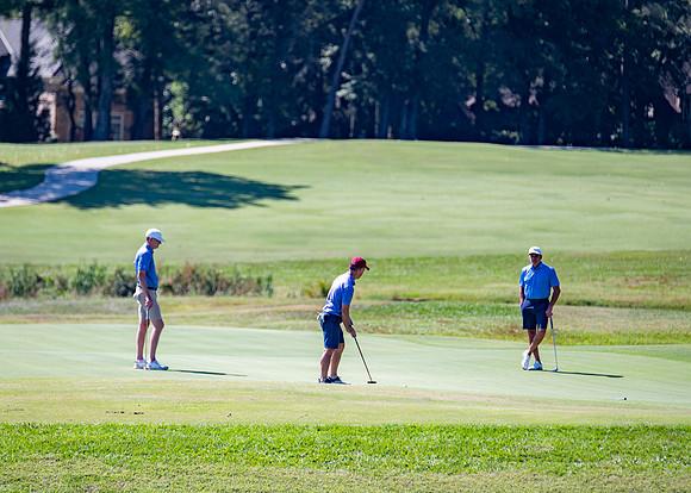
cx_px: 300
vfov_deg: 5.9
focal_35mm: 245
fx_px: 4808
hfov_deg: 8.2
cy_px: 260
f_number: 2.8
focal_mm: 175
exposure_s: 1/1600
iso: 100
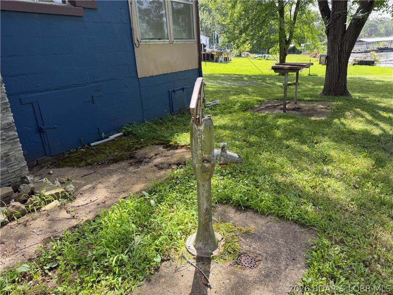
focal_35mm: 24
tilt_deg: -18.9
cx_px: 196
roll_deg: +3.1
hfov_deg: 71.6
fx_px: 272
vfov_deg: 56.8
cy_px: 148
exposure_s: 1/543
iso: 80
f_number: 1.78
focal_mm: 6.76
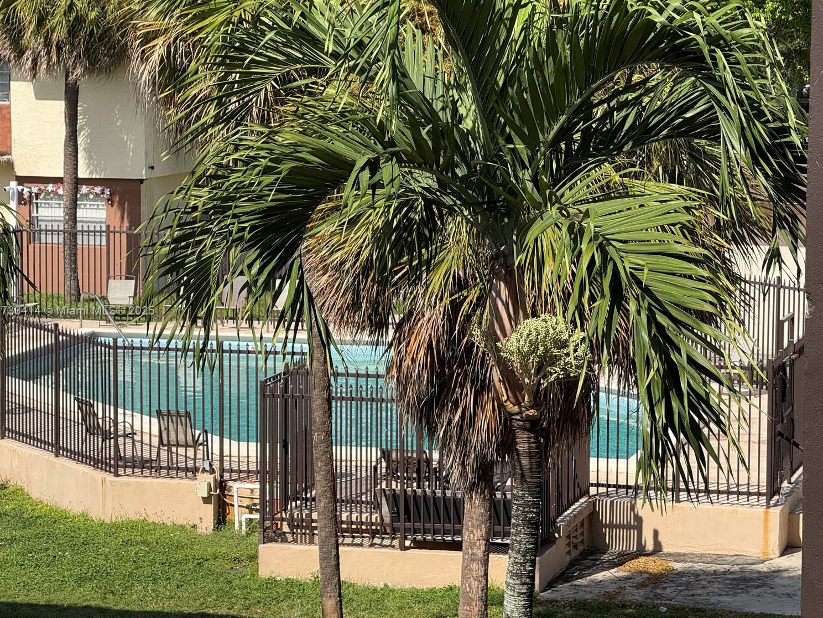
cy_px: 312
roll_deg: -0.1
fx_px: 3067
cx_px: 420
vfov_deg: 11.5
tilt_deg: -6.9
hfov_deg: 15.3
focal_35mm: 129
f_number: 2.8
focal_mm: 15.66
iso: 50
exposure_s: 1/1004
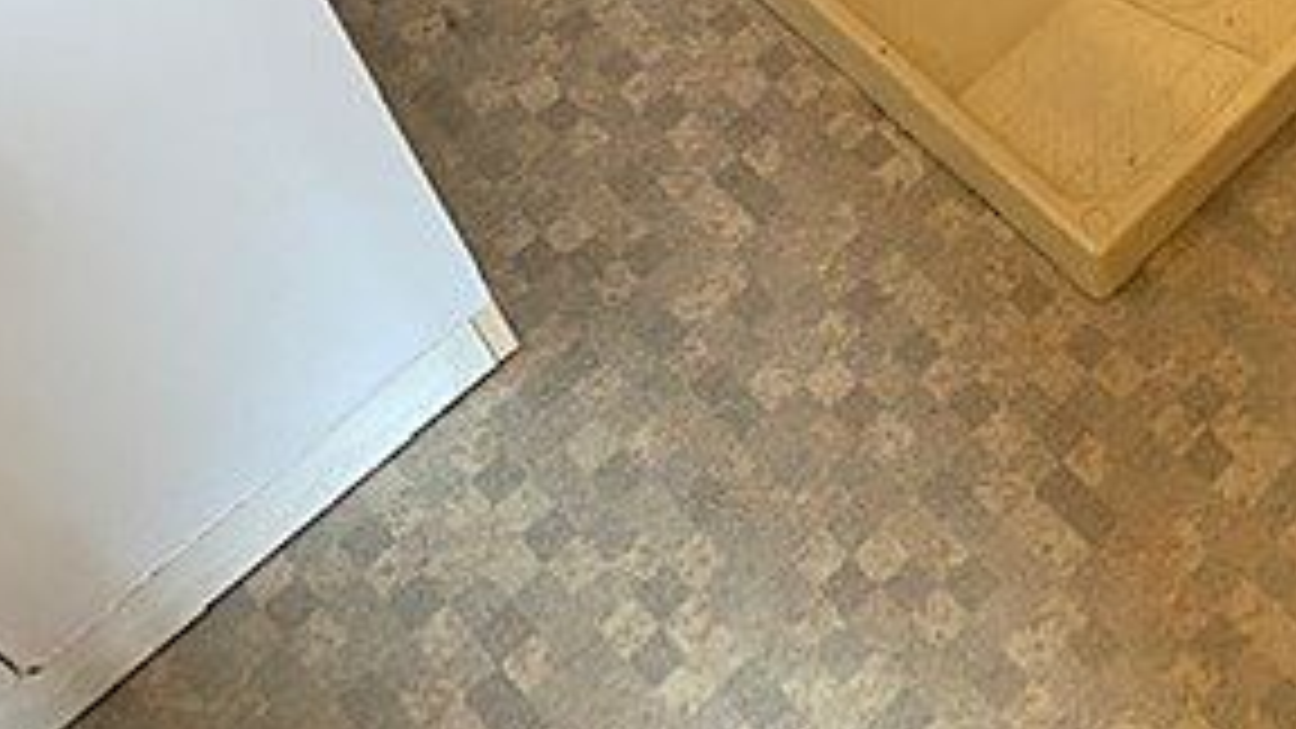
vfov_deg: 18.8
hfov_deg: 33.7
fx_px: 2028
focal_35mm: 59
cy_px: -248
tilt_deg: -49.6
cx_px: 1152
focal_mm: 4.25
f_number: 1.8
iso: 80
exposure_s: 1/60
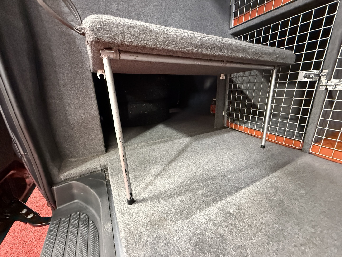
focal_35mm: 14
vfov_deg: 85.7
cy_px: 128
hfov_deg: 102.1
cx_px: 171
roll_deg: +2.1
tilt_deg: -15.5
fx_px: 138
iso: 1250
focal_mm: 2.22
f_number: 2.2
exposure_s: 1/60
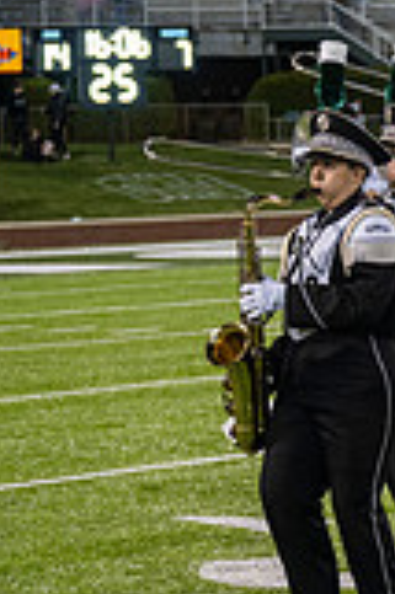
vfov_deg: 11.9
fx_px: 2853
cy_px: 371
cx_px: 845
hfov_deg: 7.5
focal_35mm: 173
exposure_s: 1/500
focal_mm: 48
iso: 1250
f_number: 3.2
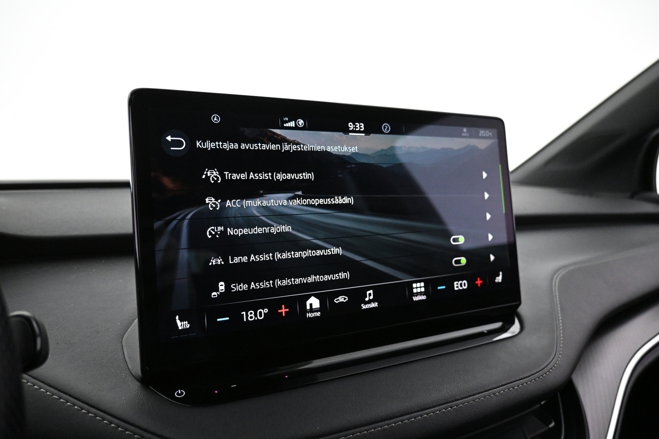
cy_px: 220
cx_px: 330
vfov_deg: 53.1
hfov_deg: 73.7
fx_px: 439
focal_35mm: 24
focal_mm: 16
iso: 4000
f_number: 3.5
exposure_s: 1/80
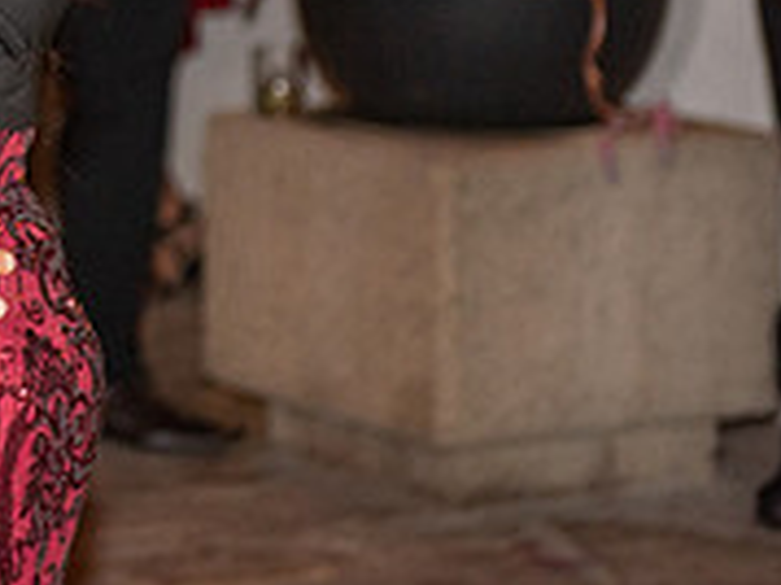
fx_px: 4915
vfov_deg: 6.8
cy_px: -159
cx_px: -275
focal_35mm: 218
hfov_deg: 8.9
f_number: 2.8
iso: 1250
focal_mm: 70
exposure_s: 1/125
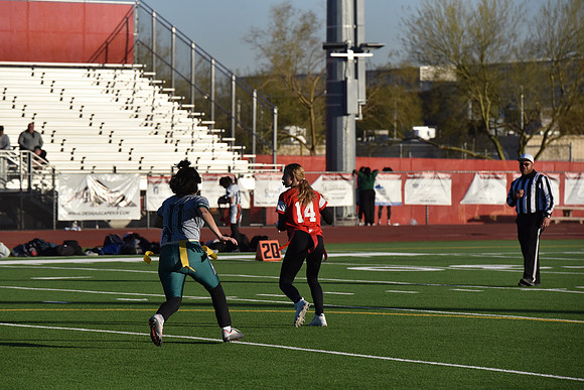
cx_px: 292
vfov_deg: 6.9
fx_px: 3245
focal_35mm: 200
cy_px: 195
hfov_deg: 10.3
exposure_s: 1/4000
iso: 640
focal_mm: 200
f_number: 5.6
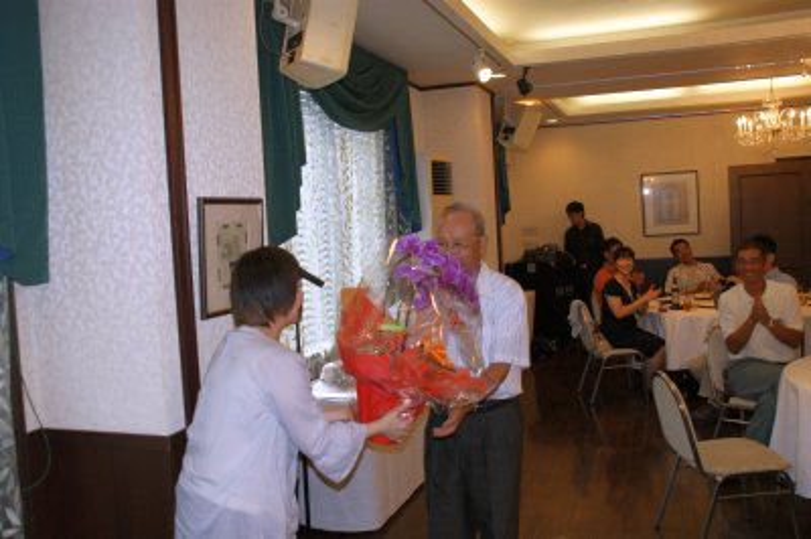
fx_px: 743
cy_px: 270
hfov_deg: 57.3
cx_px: 406
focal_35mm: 33
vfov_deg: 39.9
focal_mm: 22
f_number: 5.6
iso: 400
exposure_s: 1/60
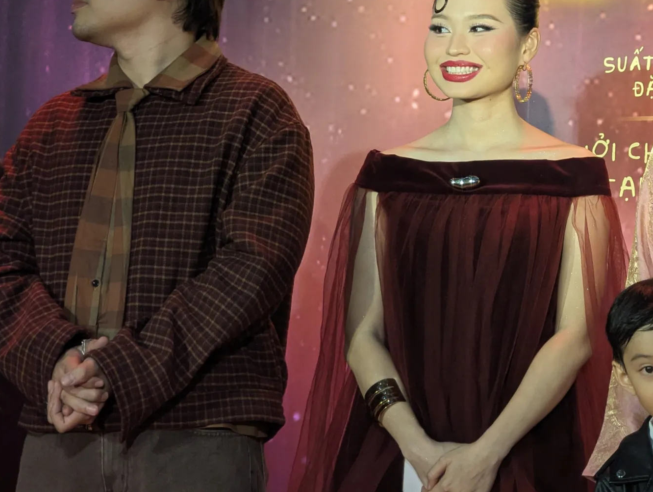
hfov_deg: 9.9
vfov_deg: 7.5
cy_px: 177
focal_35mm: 199
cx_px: 513
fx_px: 3758
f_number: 3.5
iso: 191
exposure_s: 1/120
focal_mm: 19
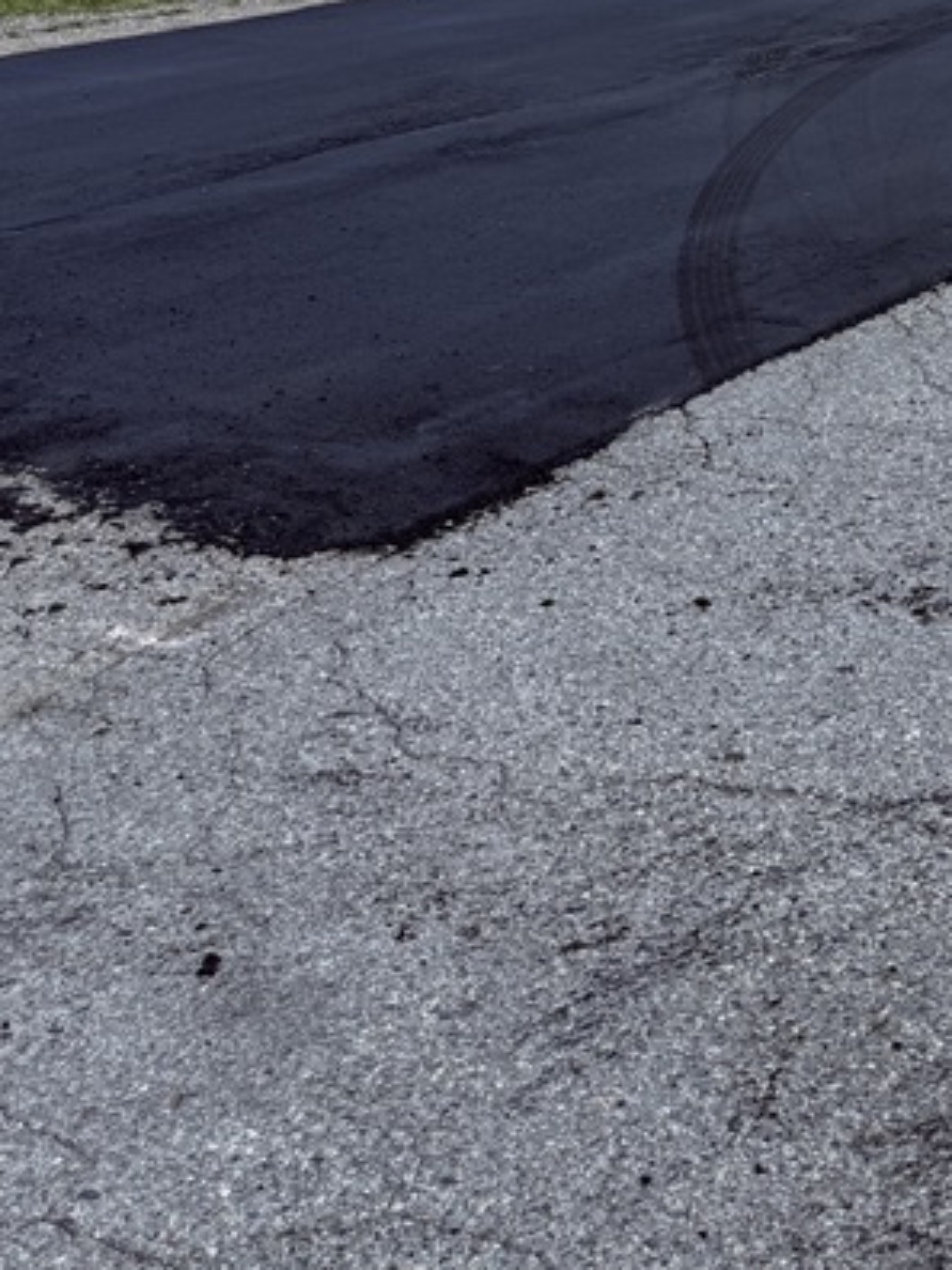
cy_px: 32
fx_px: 2273
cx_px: 965
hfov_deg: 22.7
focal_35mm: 62
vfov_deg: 29.4
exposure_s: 1/2907
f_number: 1.78
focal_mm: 6.76
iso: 80
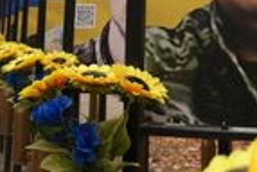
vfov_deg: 18.7
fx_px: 479
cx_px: 230
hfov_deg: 28.9
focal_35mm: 67
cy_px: -64
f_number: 4
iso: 500
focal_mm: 24
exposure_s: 1/160
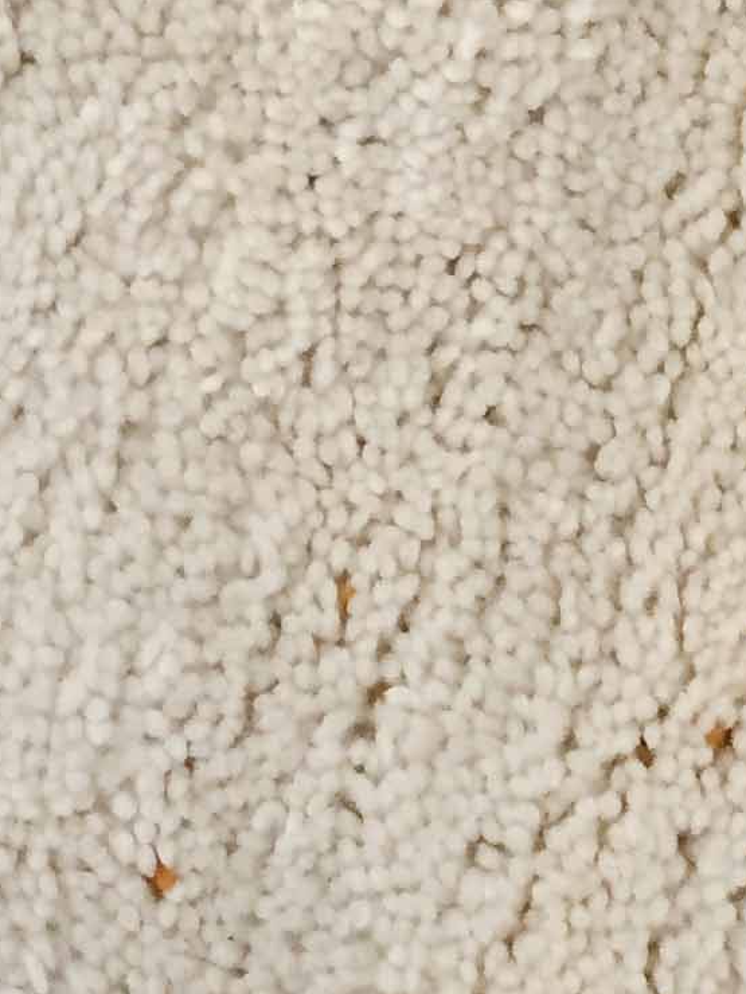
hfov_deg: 10.6
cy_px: -1165
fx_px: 3678
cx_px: -751
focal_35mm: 128
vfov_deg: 12.8
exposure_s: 1/33
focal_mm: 4.15
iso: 64
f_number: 2.2
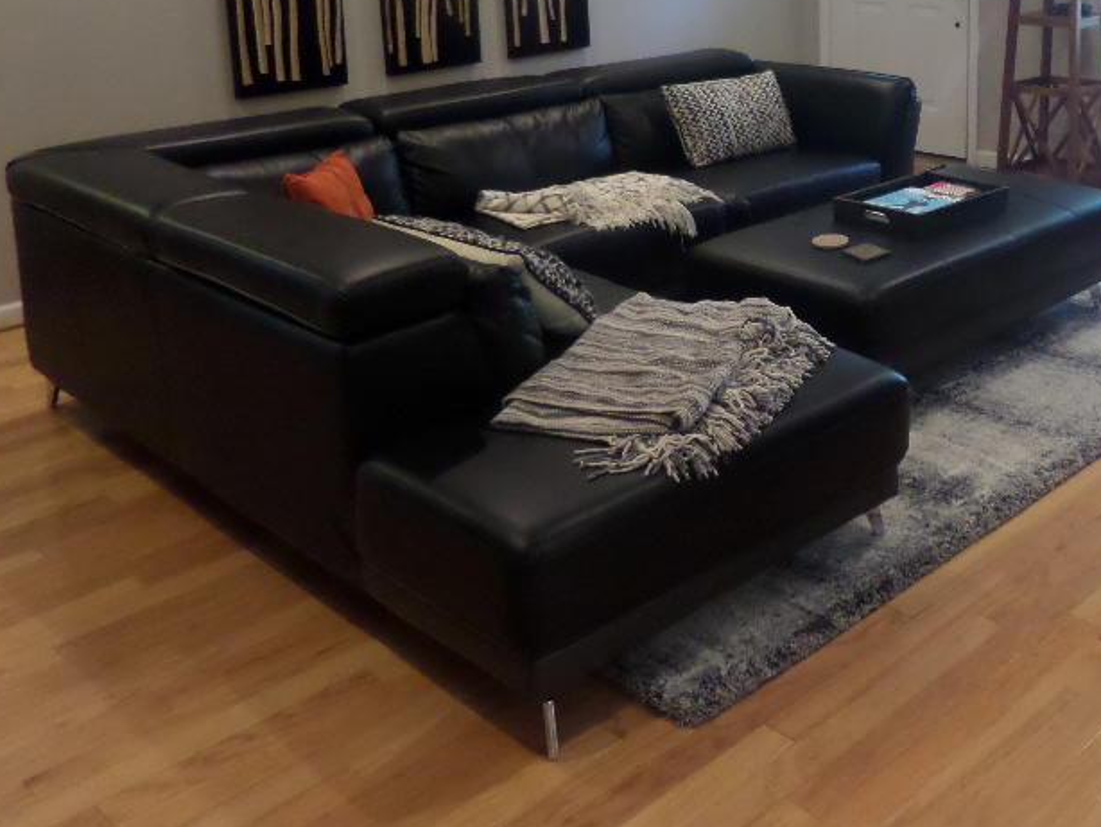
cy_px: 145
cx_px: 780
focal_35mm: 40
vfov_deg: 34.7
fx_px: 1273
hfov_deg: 45.7
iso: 400
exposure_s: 1/20
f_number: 3.1
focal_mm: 4.3
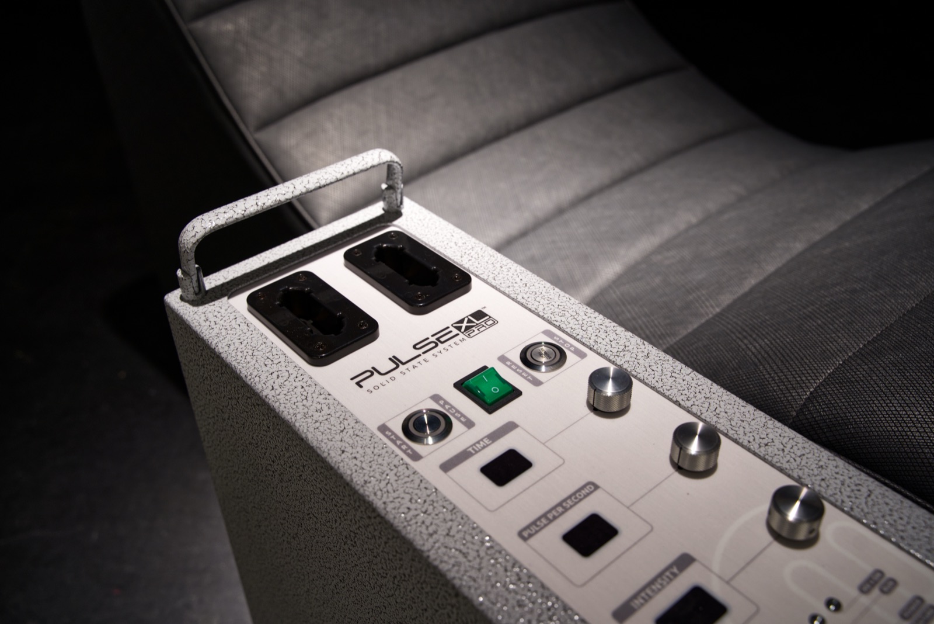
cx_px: 467
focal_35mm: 35
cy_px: 312
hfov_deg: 54.4
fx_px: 908
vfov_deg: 37.9
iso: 640
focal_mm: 35
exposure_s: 1/60
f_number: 5
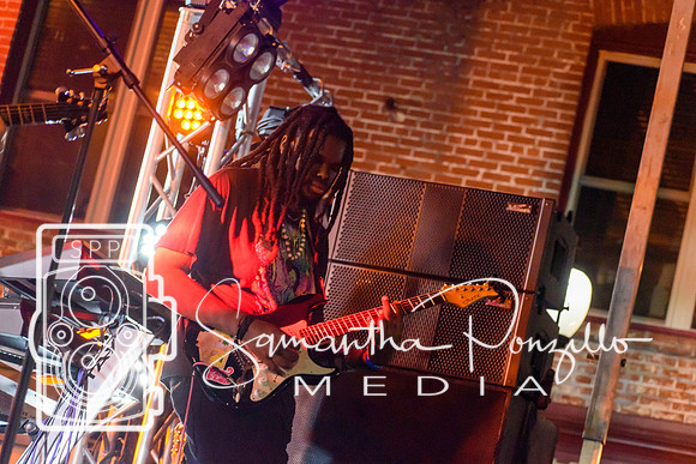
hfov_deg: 16.6
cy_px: 232
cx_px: 348
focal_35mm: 123
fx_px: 2378
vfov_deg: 11.2
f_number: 4.8
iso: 2800
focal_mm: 82
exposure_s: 1/125
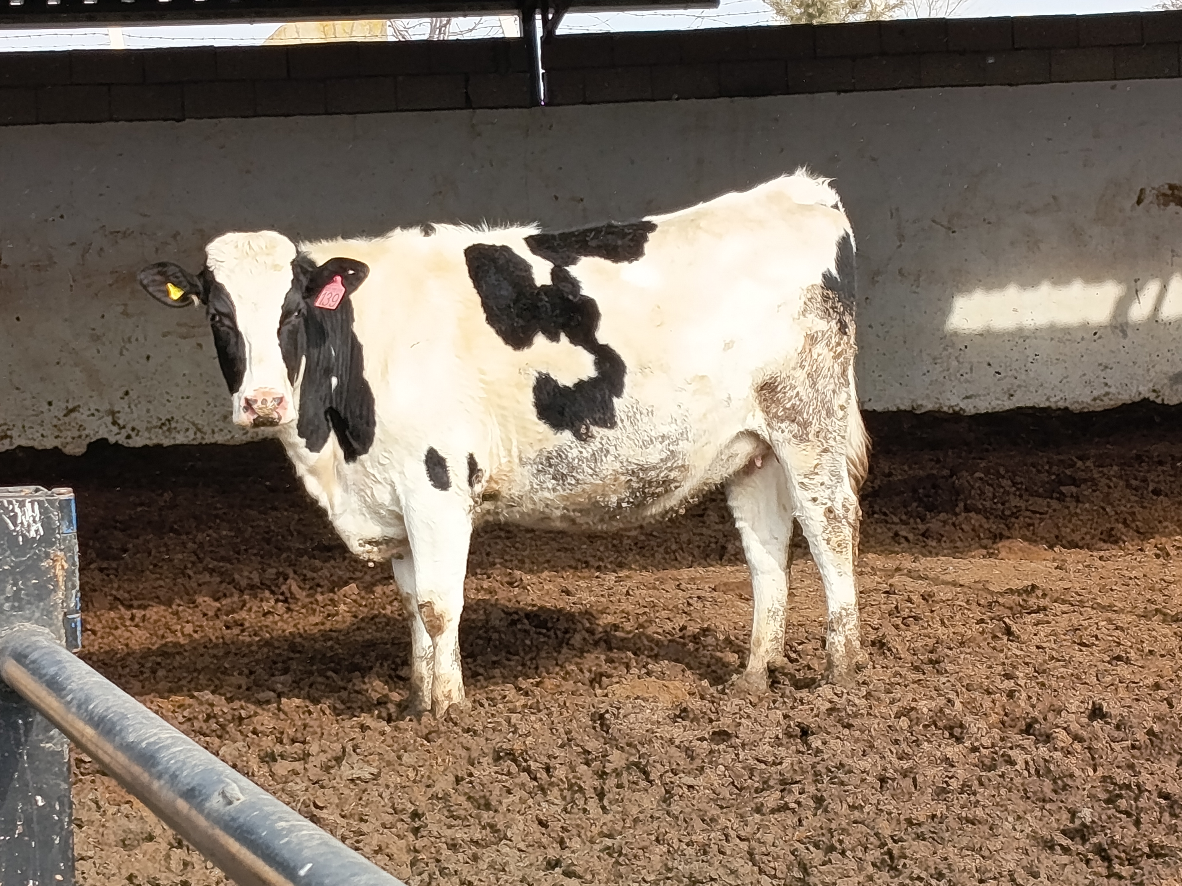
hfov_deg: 16.4
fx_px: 4098
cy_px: 443
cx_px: 591
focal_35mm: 120
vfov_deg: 12.3
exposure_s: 1/449
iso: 50
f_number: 1.7
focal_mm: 5.27
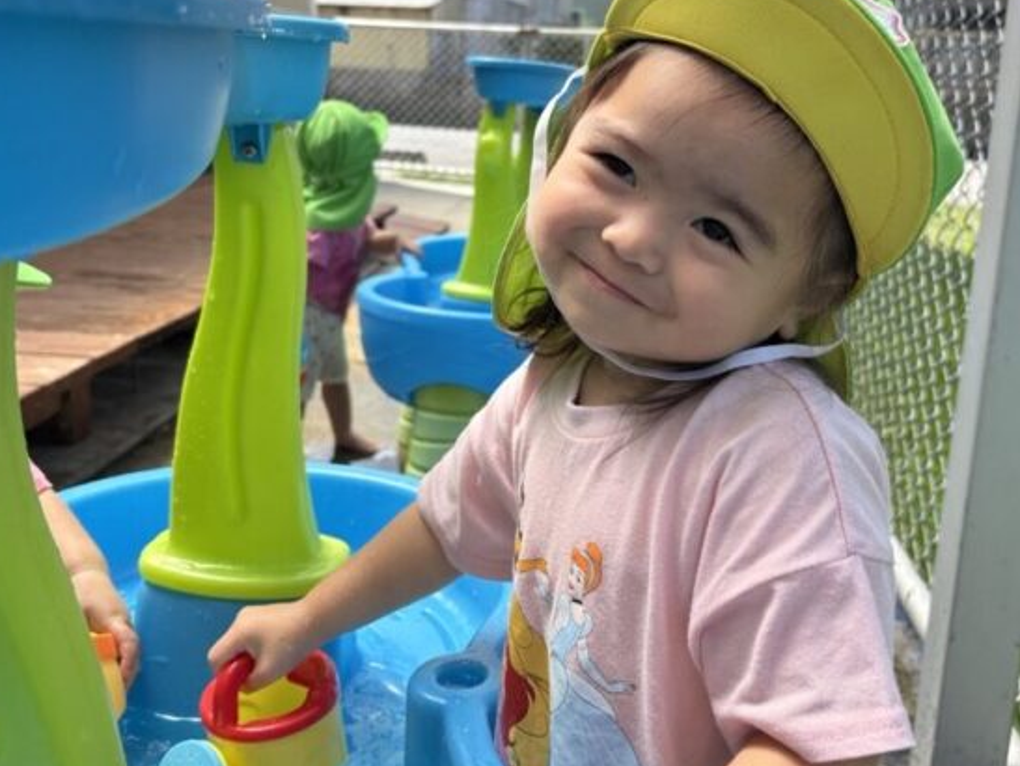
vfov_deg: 37.7
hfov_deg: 48.9
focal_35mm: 38
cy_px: 326
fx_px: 1120
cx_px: 515
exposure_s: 1/1751
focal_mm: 5.96
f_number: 1.6
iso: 64
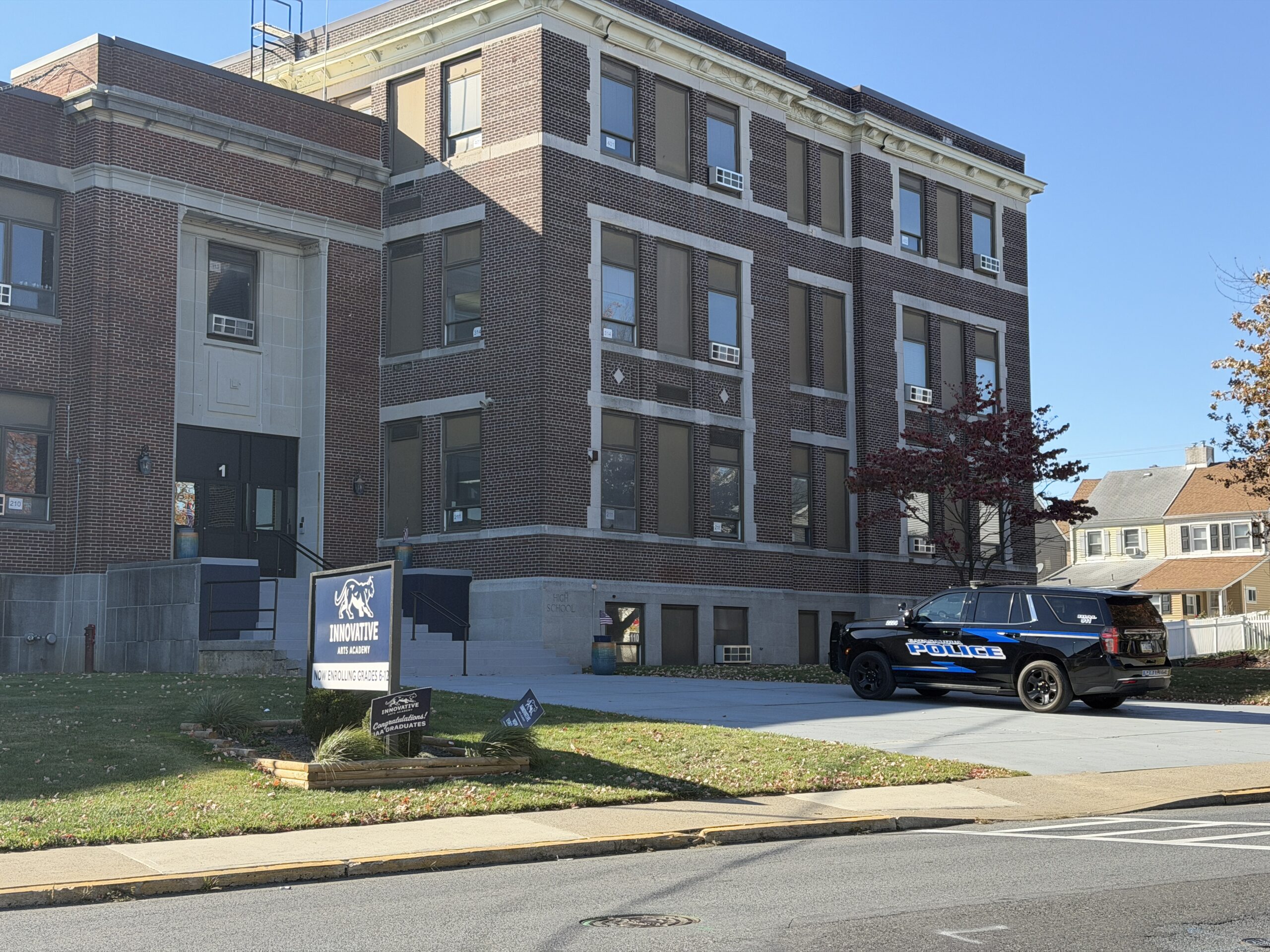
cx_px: 635
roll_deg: +1.4
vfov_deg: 30.3
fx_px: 1761
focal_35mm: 48
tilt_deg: +6.9
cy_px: 476
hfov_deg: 39.7
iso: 64
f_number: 1.78
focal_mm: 6.76
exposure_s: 1/1931
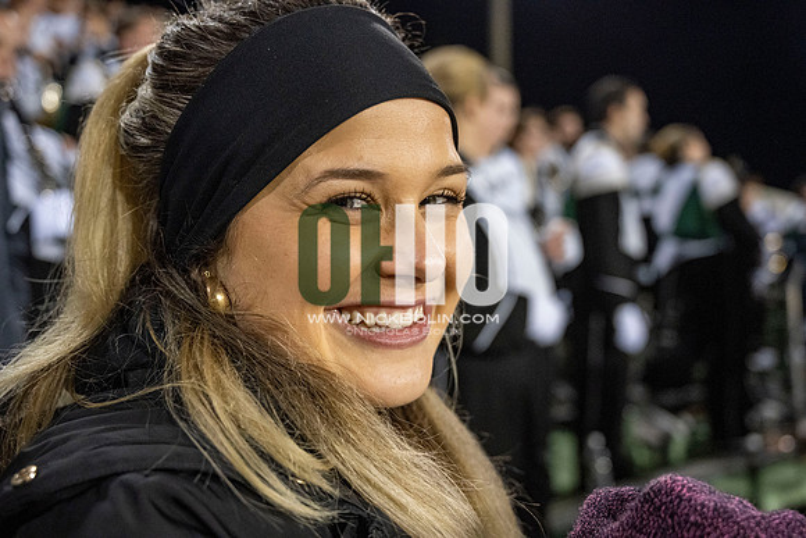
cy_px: 269
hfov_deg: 46.4
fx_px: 941
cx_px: 403
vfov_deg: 31.9
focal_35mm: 42
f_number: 4
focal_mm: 42
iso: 2500
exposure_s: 1/500
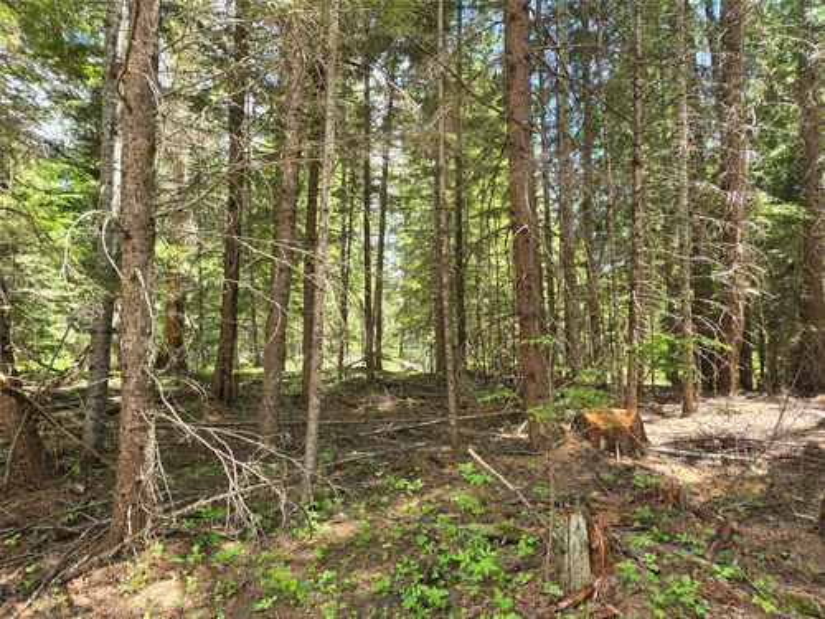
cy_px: 310
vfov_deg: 58.9
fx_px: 548
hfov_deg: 73.9
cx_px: 412
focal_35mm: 23
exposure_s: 1/180
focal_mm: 5.4
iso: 64
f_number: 1.8
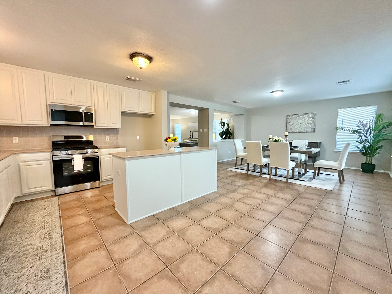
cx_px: 196
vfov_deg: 85.7
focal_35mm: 14
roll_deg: +1.6
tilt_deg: -5.1
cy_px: 147
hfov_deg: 102.1
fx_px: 159
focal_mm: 2.22
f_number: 2.2
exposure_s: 1/60
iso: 500
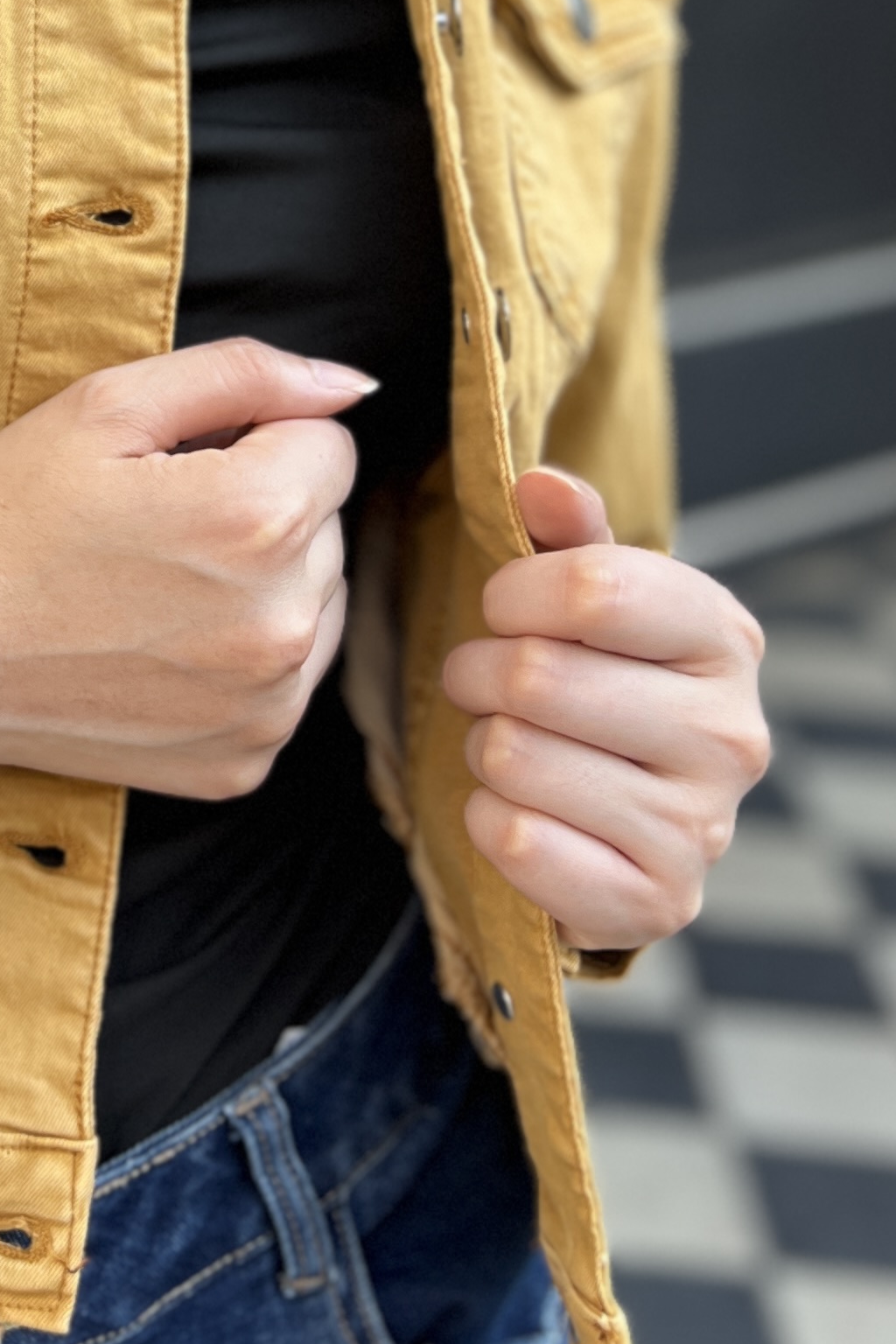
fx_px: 2650
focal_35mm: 71
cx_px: -126
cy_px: 94
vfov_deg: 27.3
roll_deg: +1.9
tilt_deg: -9.0
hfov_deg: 18.4
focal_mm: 5.7
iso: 50
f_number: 1.5
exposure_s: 1/486
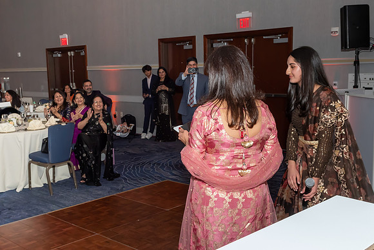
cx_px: 186
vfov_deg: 32.1
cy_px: 130
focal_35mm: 42
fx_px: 434
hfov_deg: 46.6
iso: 500
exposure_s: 1/250
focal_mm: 18
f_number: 7.1
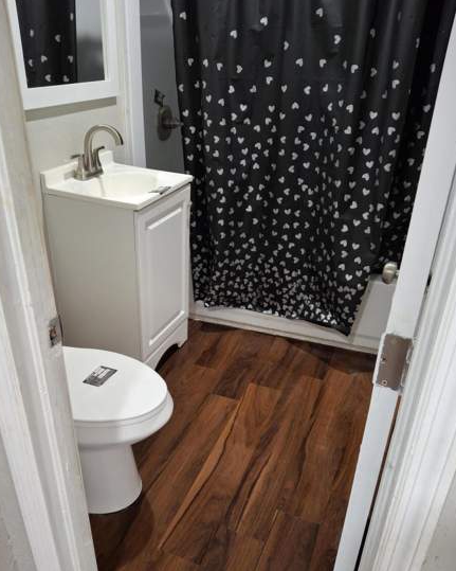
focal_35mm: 29
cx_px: 209
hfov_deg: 49.9
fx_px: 489
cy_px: 336
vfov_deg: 60.1
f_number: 1.8
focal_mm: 4.69
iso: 250
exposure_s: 1/50
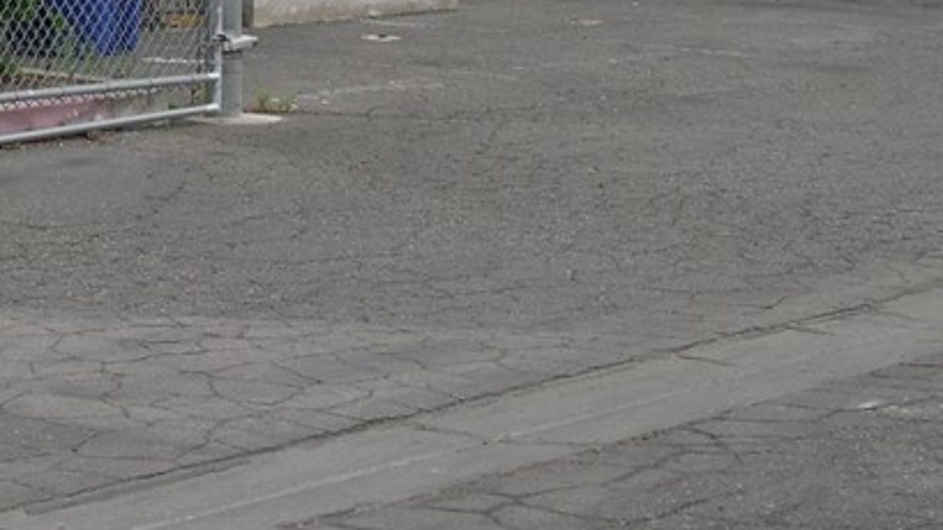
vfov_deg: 8.4
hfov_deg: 15.0
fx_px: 3550
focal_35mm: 142
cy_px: -108
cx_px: 99
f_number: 3.2
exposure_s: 1/639
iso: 100
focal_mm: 11.1
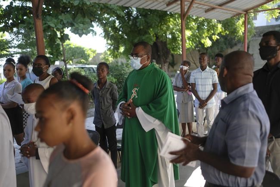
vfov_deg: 37.8
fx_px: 272
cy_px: 94
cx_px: 140
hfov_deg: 54.4
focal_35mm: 35
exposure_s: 1/2000
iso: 320
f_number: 1.4
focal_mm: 23
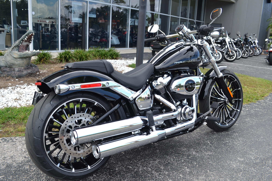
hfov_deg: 57.2
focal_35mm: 33
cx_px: 136
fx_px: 249
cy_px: 90
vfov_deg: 40.0
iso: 100
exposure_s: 1/160
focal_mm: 22
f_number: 6.3
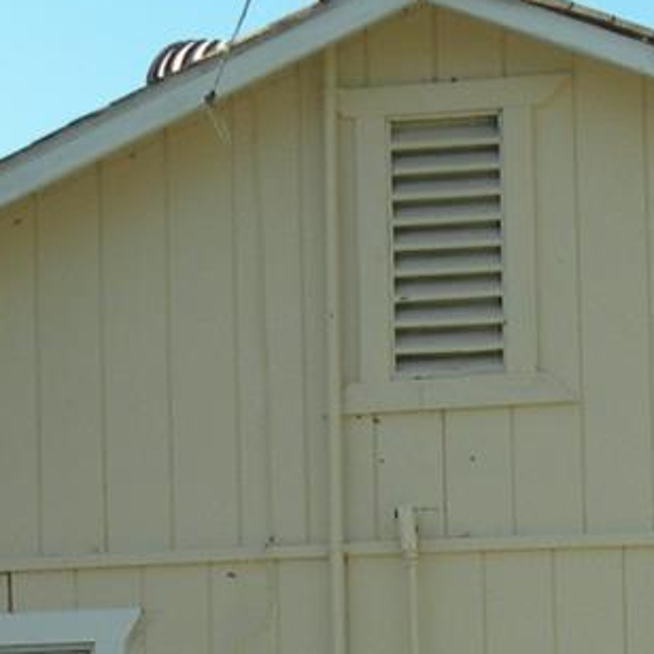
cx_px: 533
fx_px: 3035
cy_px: 828
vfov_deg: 12.0
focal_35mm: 142
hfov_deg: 12.2
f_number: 3.2
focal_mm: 5.8
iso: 64
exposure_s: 1/661
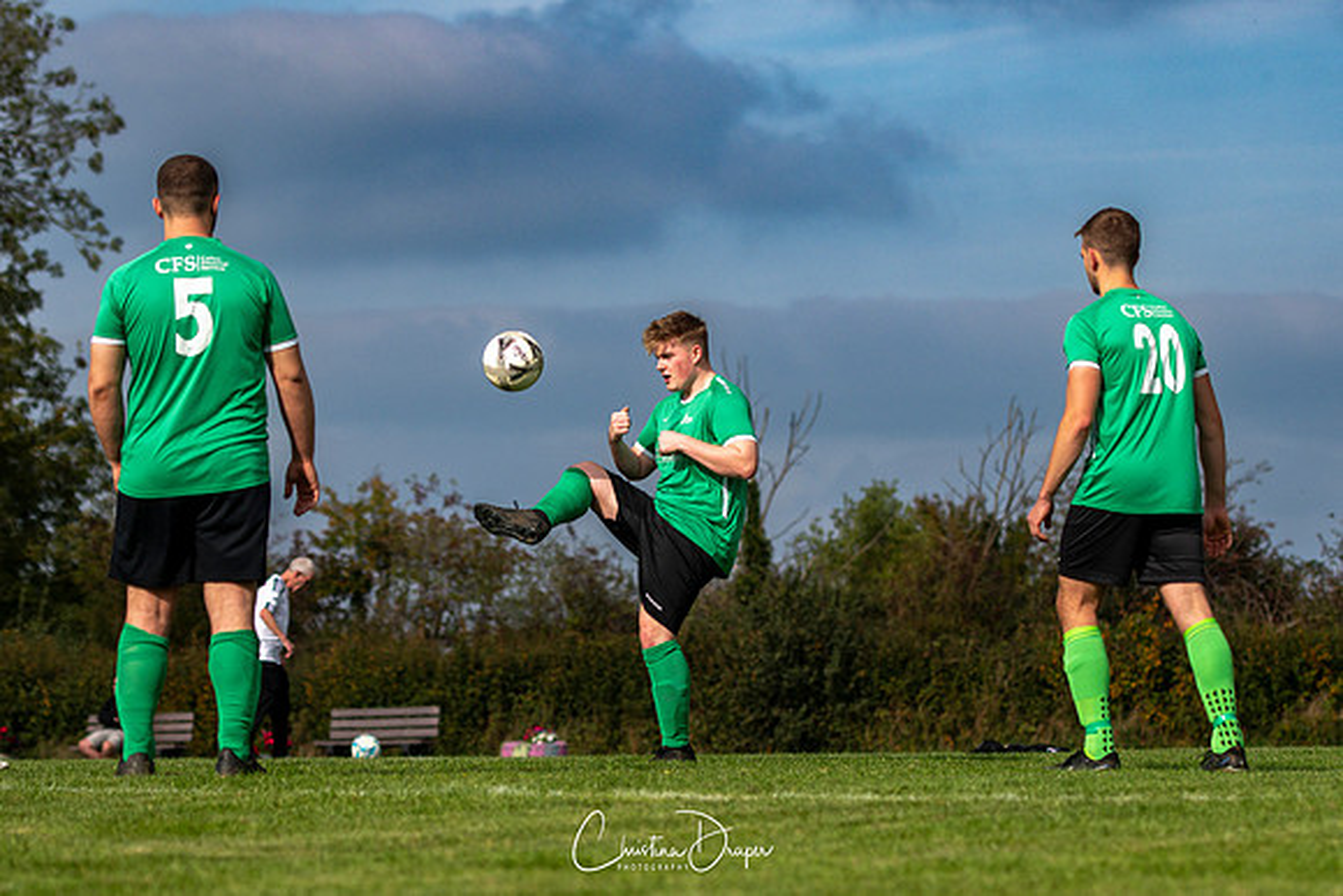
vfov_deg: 7.6
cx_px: 629
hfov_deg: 11.4
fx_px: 6745
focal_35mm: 181
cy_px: 445
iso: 200
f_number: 2.8
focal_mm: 85
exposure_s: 1/6400
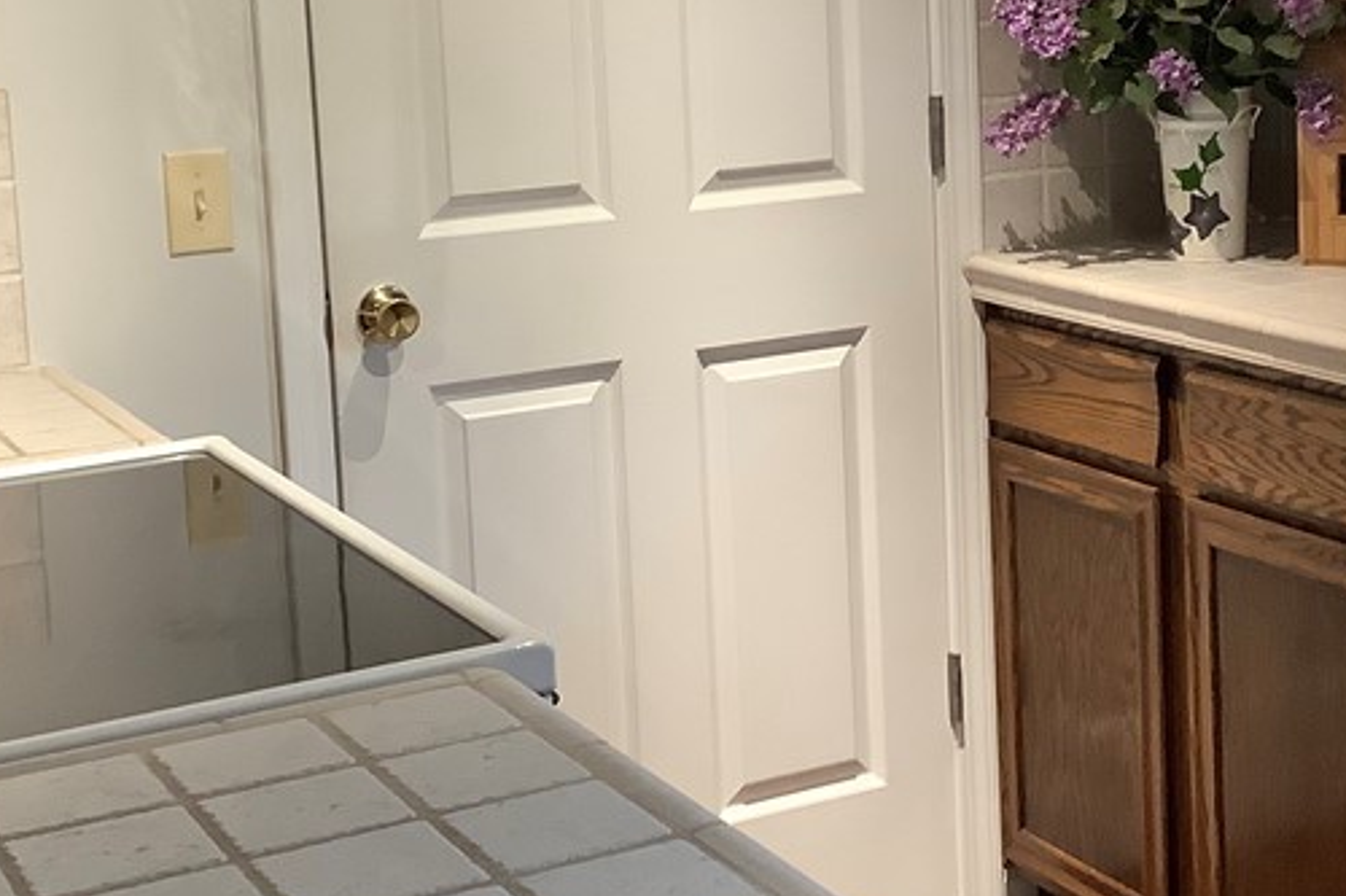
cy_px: 237
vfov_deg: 20.5
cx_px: 781
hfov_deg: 30.5
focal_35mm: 66
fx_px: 2467
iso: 200
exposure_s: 1/60
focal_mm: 3.3
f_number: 2.4
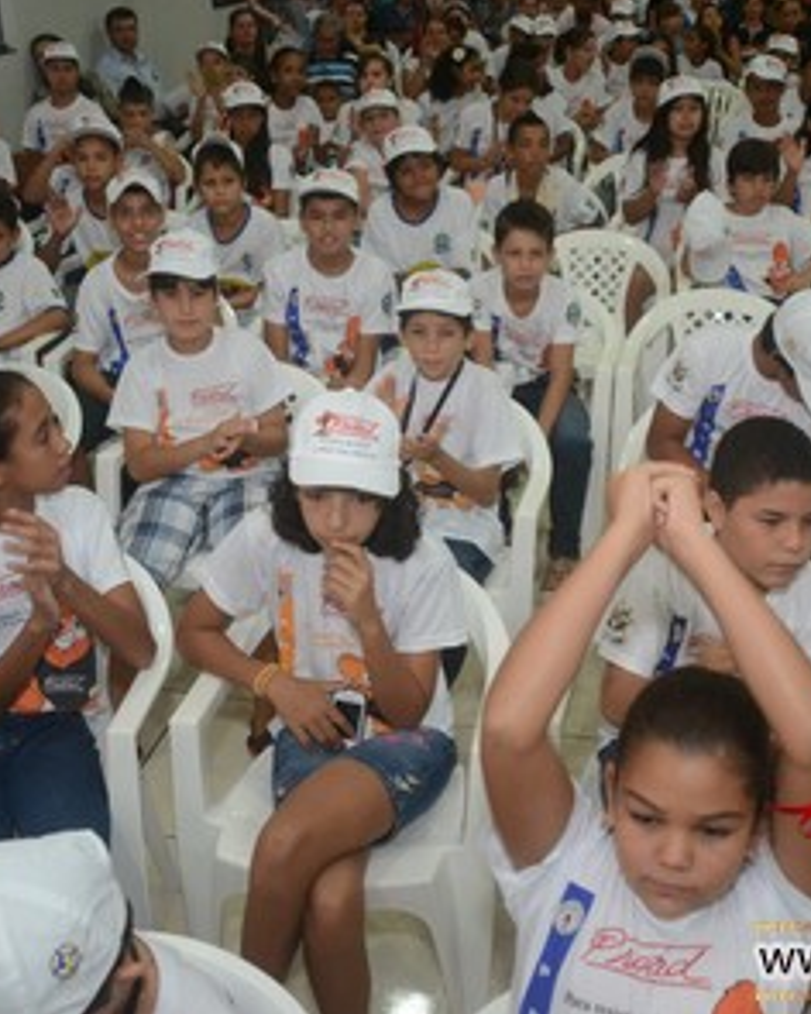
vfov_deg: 42.9
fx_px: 1290
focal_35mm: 43
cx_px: 467
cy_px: 502
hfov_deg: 34.8
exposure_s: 1/125
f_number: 3.5
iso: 1600
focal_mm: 20
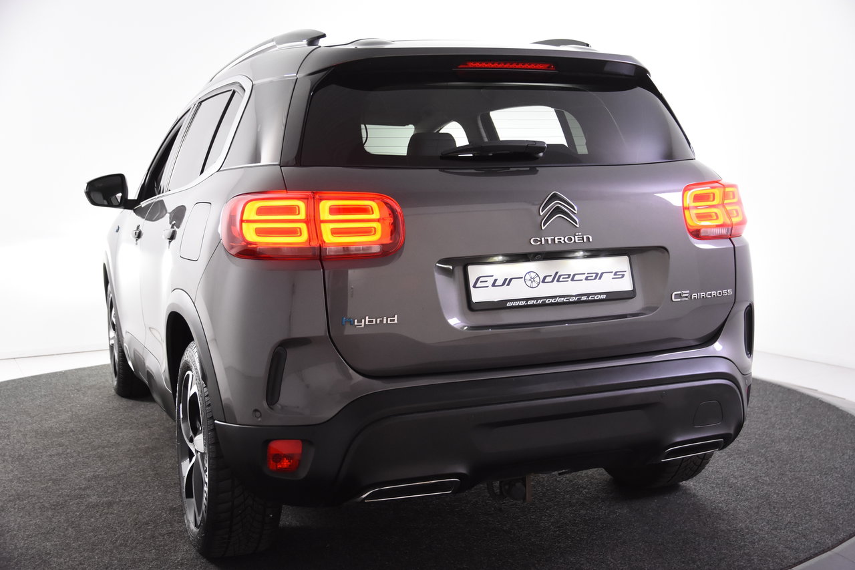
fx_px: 997
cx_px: 428
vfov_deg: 31.9
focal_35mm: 42
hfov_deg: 46.4
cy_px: 285
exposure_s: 1/80
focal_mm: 28
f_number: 4.5
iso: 1600
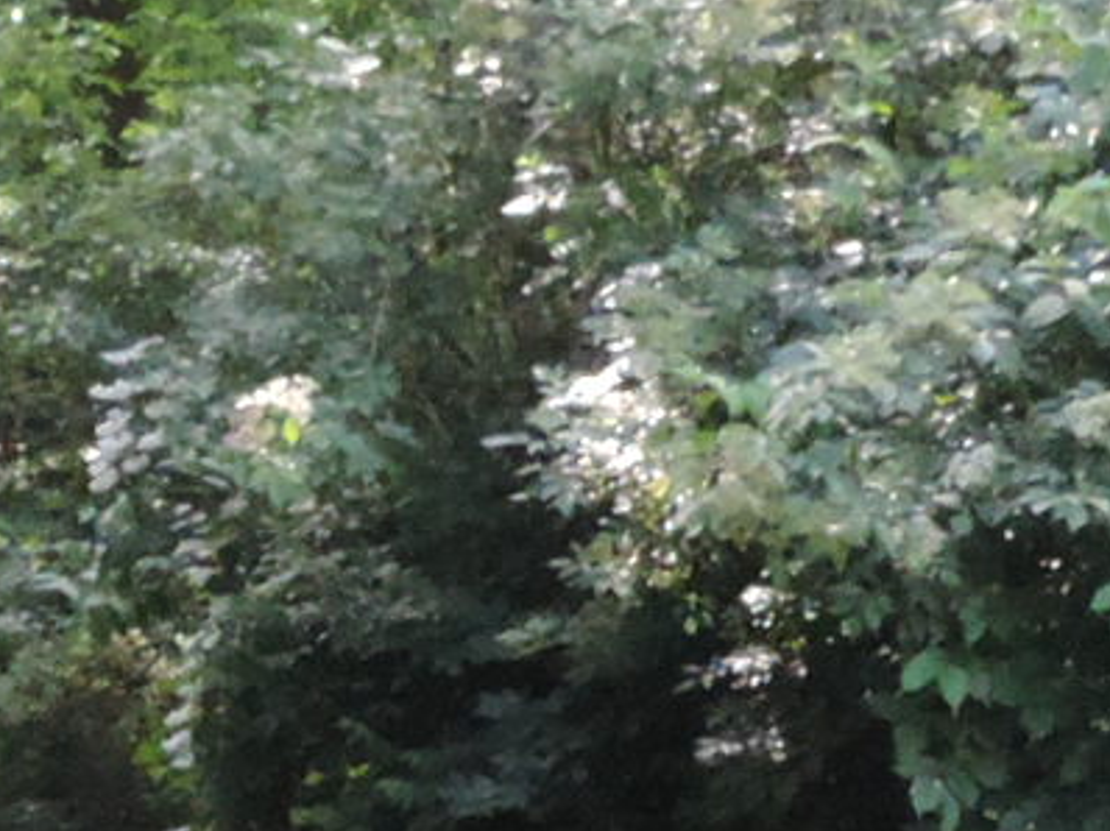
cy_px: 1299
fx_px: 6409
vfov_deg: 7.3
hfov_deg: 9.8
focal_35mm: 200
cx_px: -78
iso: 800
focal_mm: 6.2
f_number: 3.3
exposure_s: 1/250
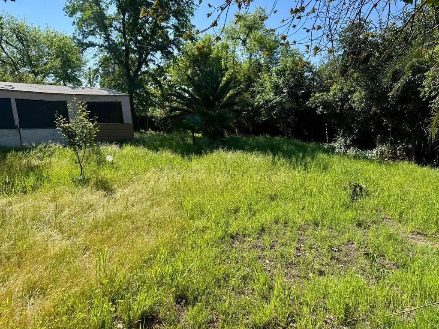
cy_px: 164
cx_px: 220
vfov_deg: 56.8
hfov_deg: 71.6
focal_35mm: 24
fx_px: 304
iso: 80
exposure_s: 1/2252
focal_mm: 6.76
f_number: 1.78
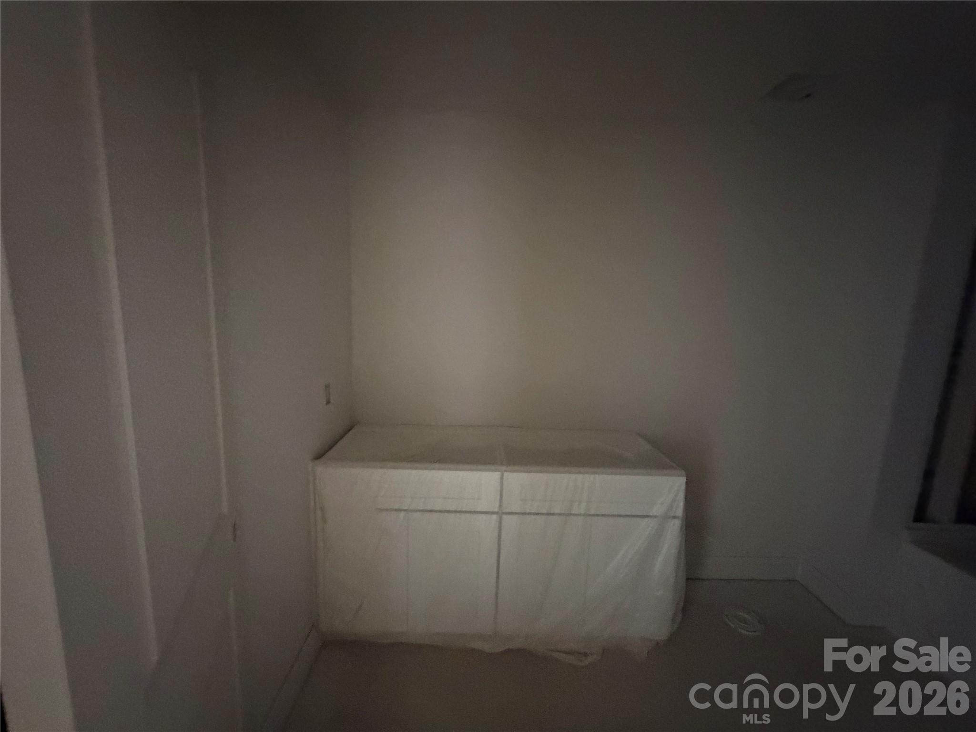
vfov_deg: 85.7
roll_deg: -1.9
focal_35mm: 14
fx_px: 395
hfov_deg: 102.1
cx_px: 488
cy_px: 366
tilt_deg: -8.1
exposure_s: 1/30
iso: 1600
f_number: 2.2
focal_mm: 2.22
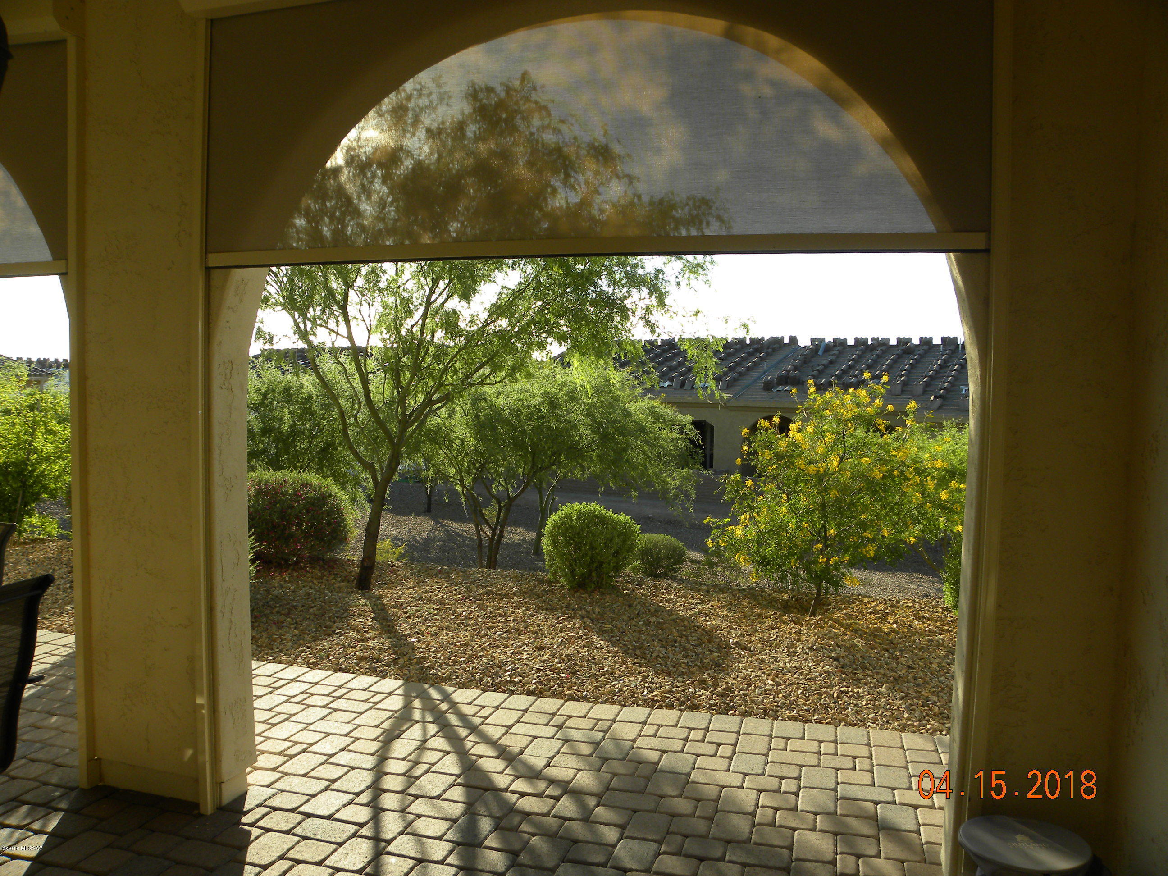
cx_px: 584
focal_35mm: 26
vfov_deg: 53.1
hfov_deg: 67.3
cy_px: 438
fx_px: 877
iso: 64
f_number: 5
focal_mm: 4.6
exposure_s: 1/154
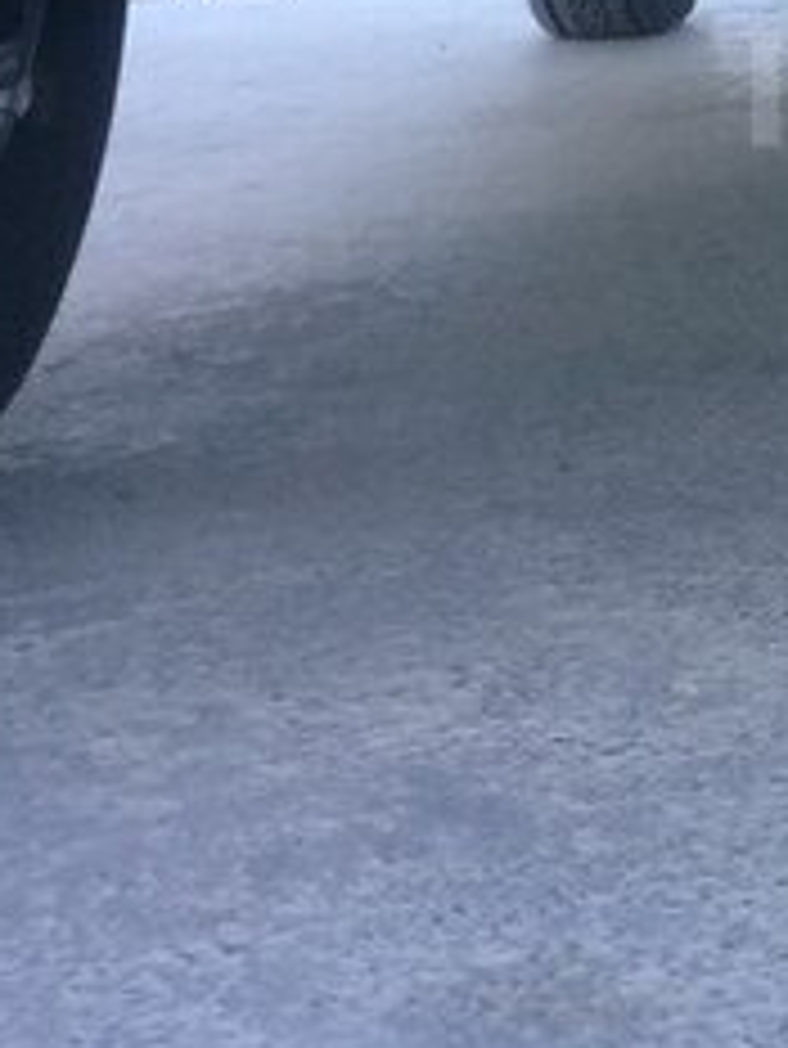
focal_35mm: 82
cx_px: 1175
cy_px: 79
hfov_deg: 16.4
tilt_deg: -8.0
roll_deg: +0.8
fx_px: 2487
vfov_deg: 23.1
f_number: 2.2
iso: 40
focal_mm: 4.15
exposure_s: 1/33
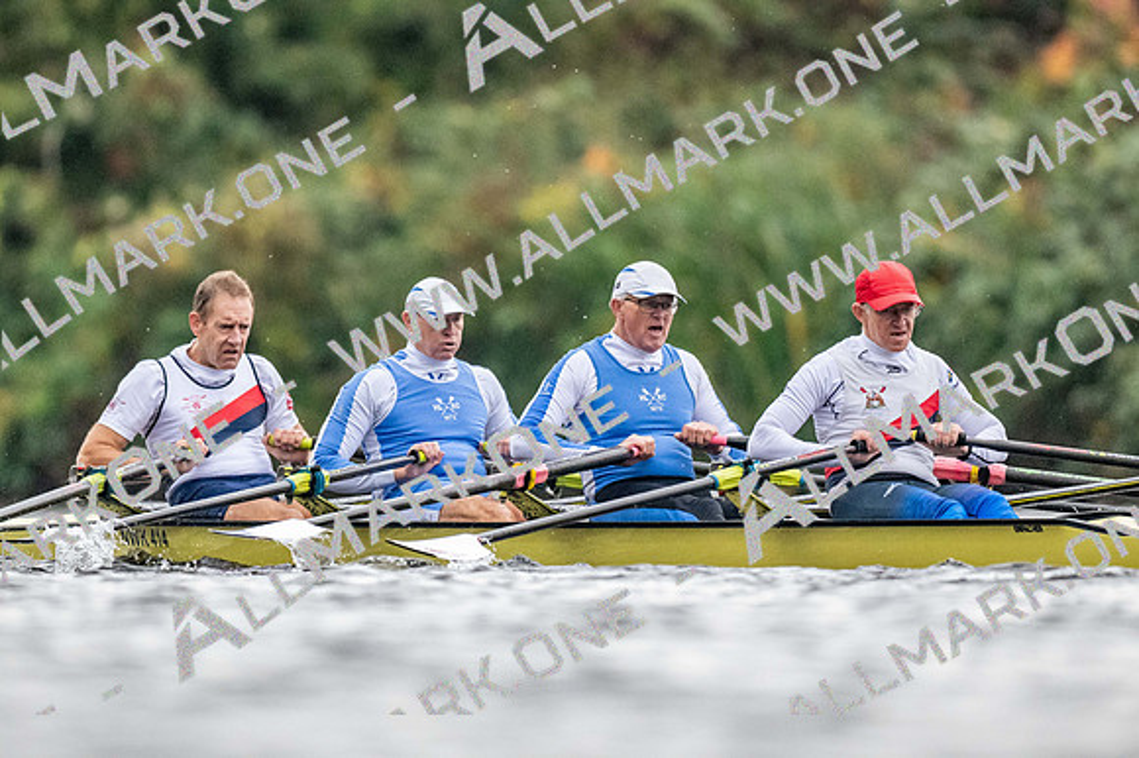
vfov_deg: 1.5
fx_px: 28458
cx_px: 570
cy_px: 379
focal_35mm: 900
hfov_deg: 2.3
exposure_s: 1/2500
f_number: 4
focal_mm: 600
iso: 4500
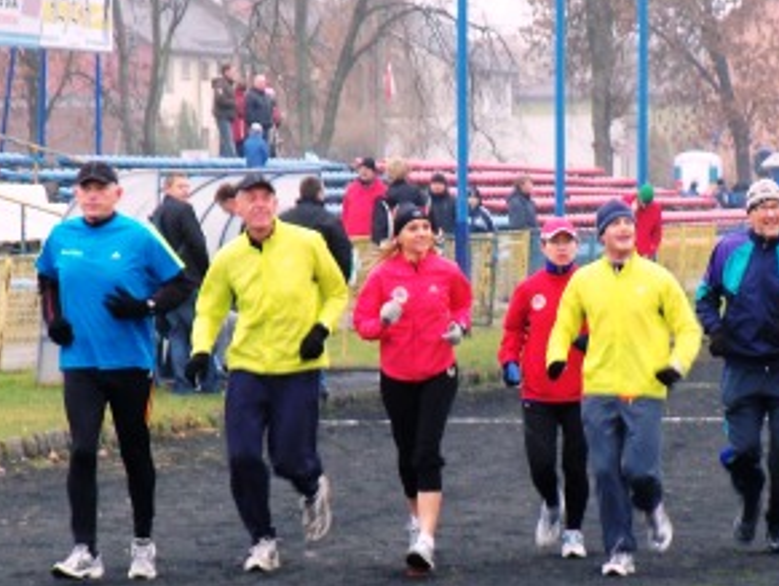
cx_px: 477
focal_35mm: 266
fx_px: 5993
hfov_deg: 7.4
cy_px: 281
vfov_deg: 5.6
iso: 250
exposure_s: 1/50
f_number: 4.3
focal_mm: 30.5
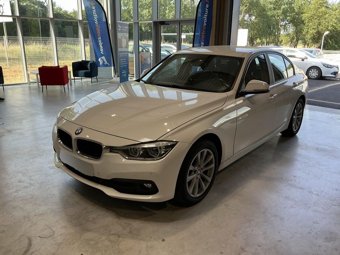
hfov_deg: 63.4
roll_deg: -1.2
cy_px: 128
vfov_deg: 49.7
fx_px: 275
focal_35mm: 28
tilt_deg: -16.4
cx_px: 170
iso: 20
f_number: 1.8
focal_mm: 3
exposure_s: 1/122
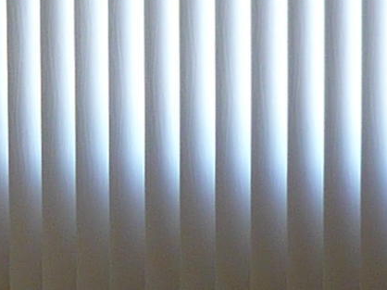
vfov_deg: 6.3
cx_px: -163
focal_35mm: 237
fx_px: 2648
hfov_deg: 8.2
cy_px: 206
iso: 100
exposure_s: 1/40
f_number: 2.8
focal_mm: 5.5
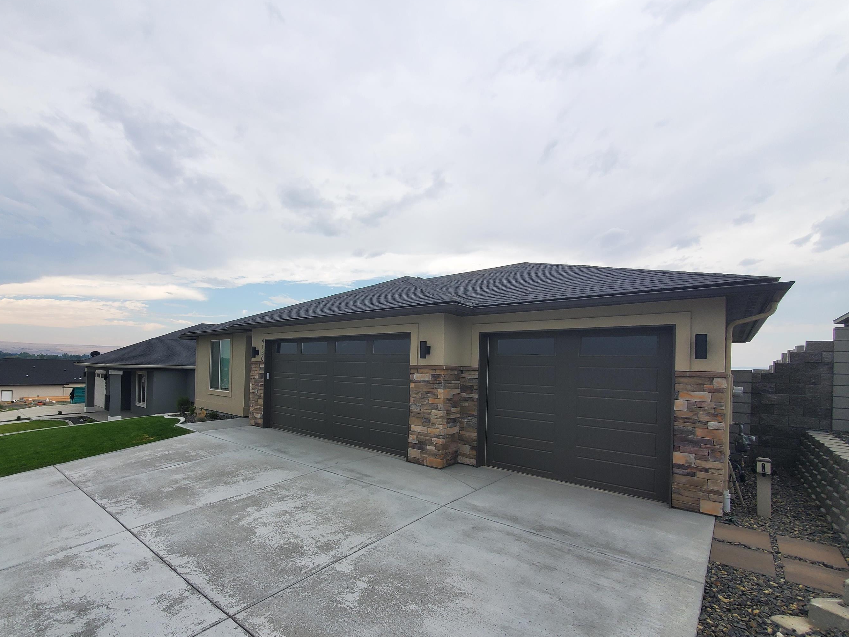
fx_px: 368
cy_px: 358
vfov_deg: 81.4
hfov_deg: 97.4
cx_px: 360
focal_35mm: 15
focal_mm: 1.8
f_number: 2.2
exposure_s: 1/466
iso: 50
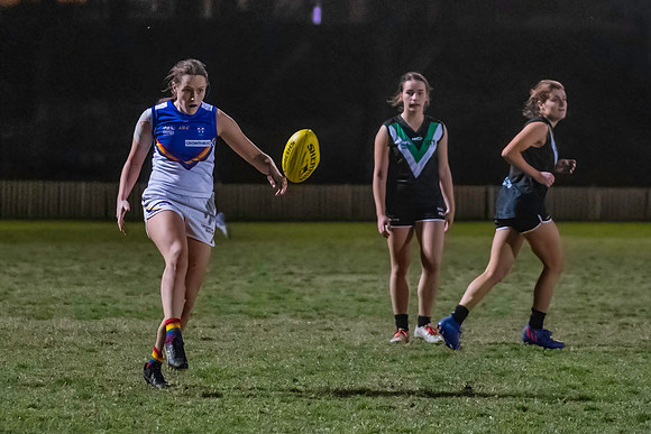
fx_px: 5924
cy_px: 198
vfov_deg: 4.2
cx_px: 276
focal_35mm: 328
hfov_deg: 6.3
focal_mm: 120
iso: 10000
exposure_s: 1/1000
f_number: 2.8
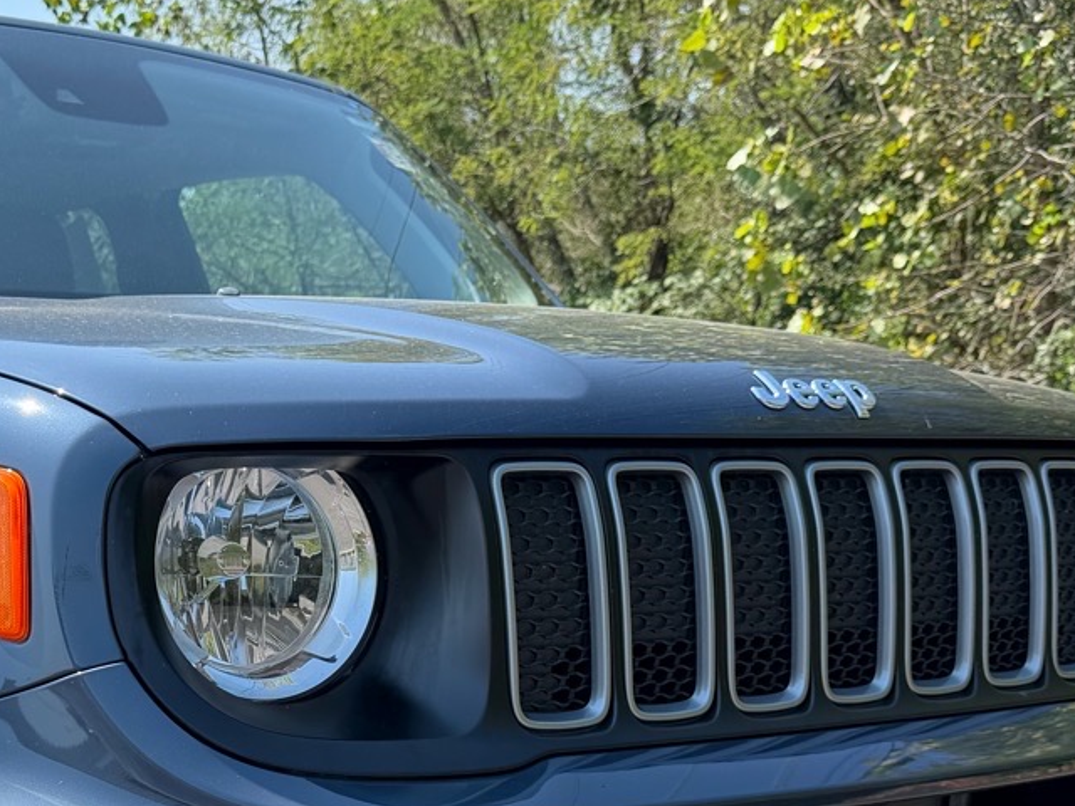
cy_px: 779
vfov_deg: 23.5
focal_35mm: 60
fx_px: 1863
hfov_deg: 31.7
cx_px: 291
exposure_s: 1/1653
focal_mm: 6.76
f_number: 1.78
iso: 80
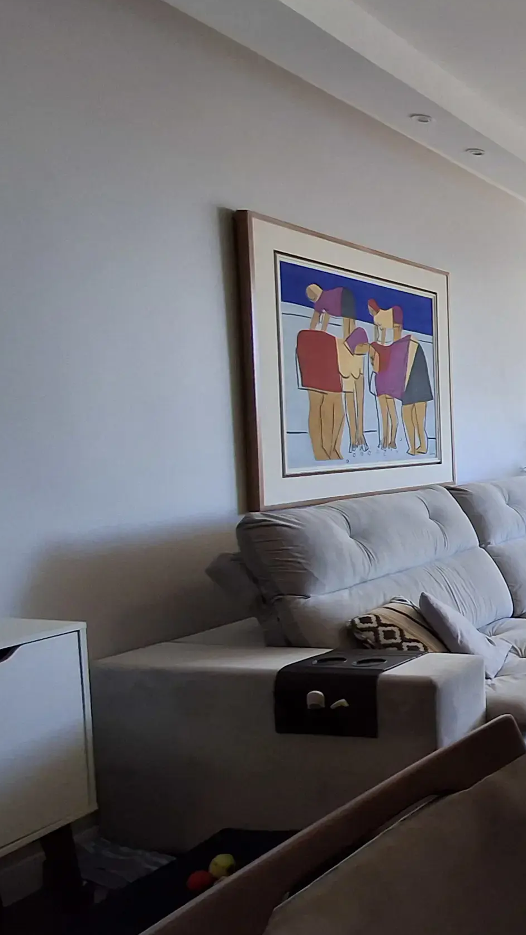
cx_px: 804
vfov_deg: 58.0
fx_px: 843
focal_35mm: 34
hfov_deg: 25.4
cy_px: 498
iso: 40
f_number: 2.2
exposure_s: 1/120
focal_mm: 1.64
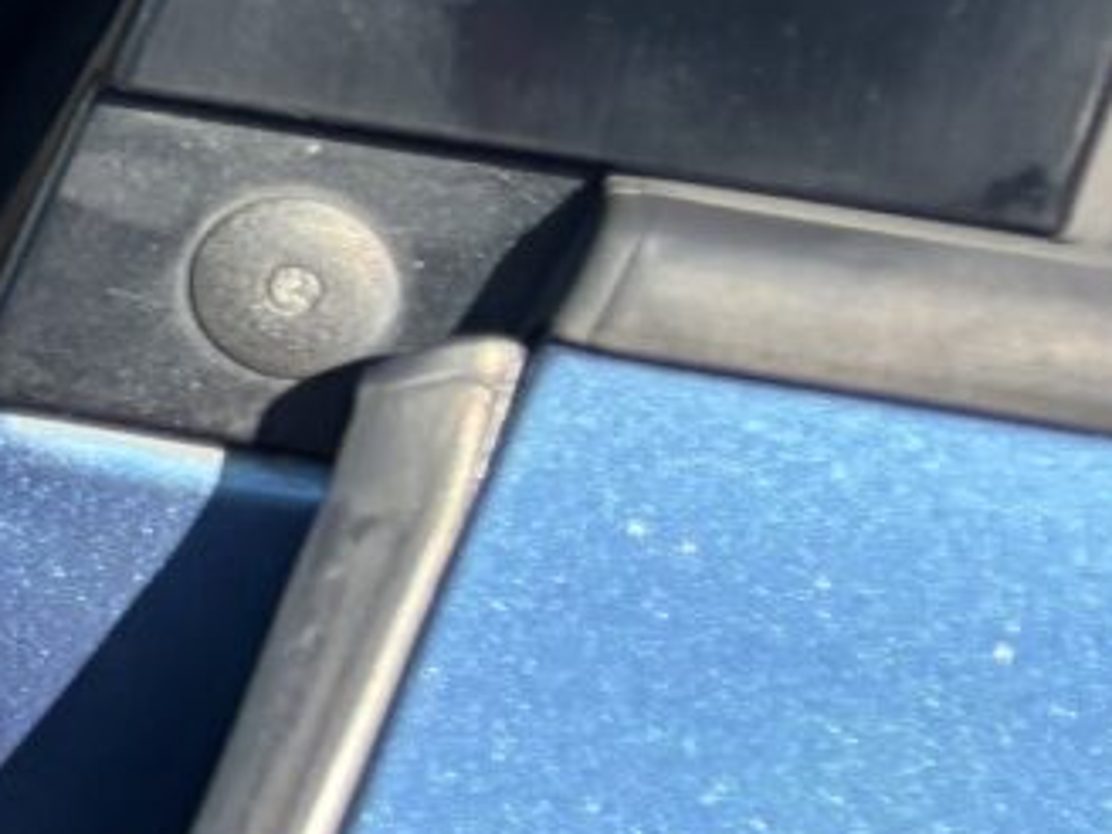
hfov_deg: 7.5
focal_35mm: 203
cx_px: -3021
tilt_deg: -17.8
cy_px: -366
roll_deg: -1.0
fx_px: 6521
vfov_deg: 7.2
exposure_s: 1/505
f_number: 1.6
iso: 50
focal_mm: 5.96
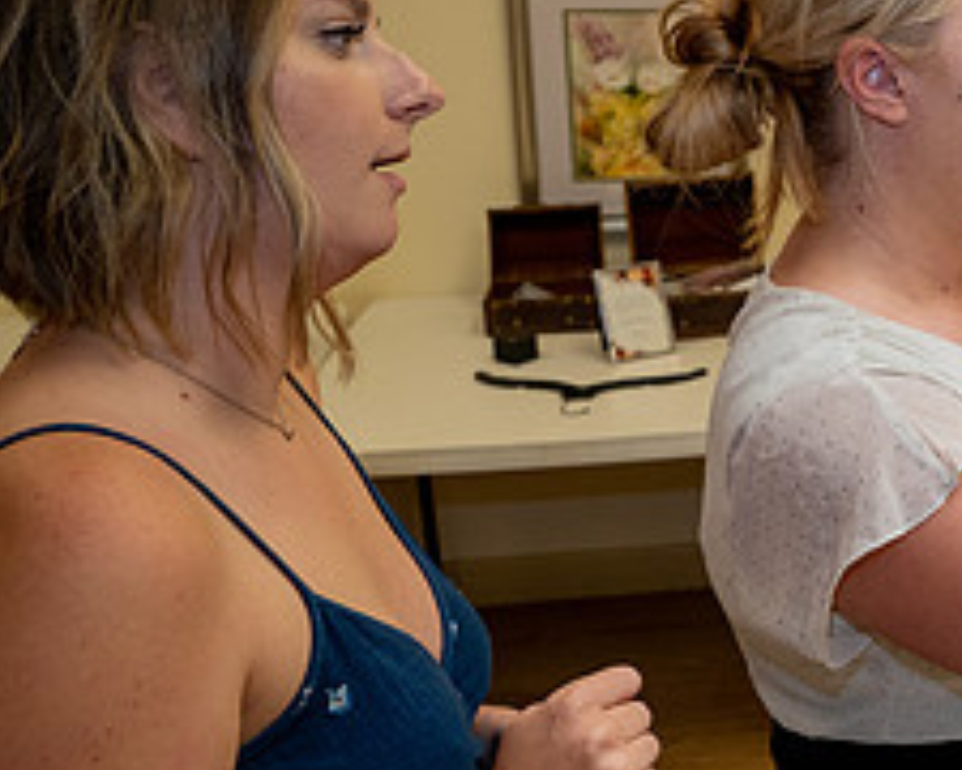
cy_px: 391
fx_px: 1651
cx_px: 1172
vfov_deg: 26.2
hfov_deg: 28.1
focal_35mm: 58
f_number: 5
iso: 2000
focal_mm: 24
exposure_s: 1/200
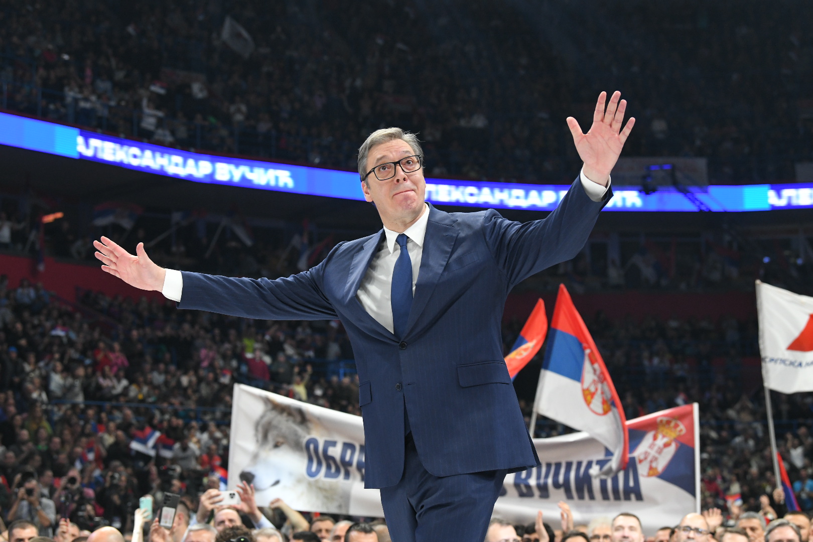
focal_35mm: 82
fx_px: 1852
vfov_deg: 16.7
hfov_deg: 24.8
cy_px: 271
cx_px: 406
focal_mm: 82
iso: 3200
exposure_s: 1/800
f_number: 5
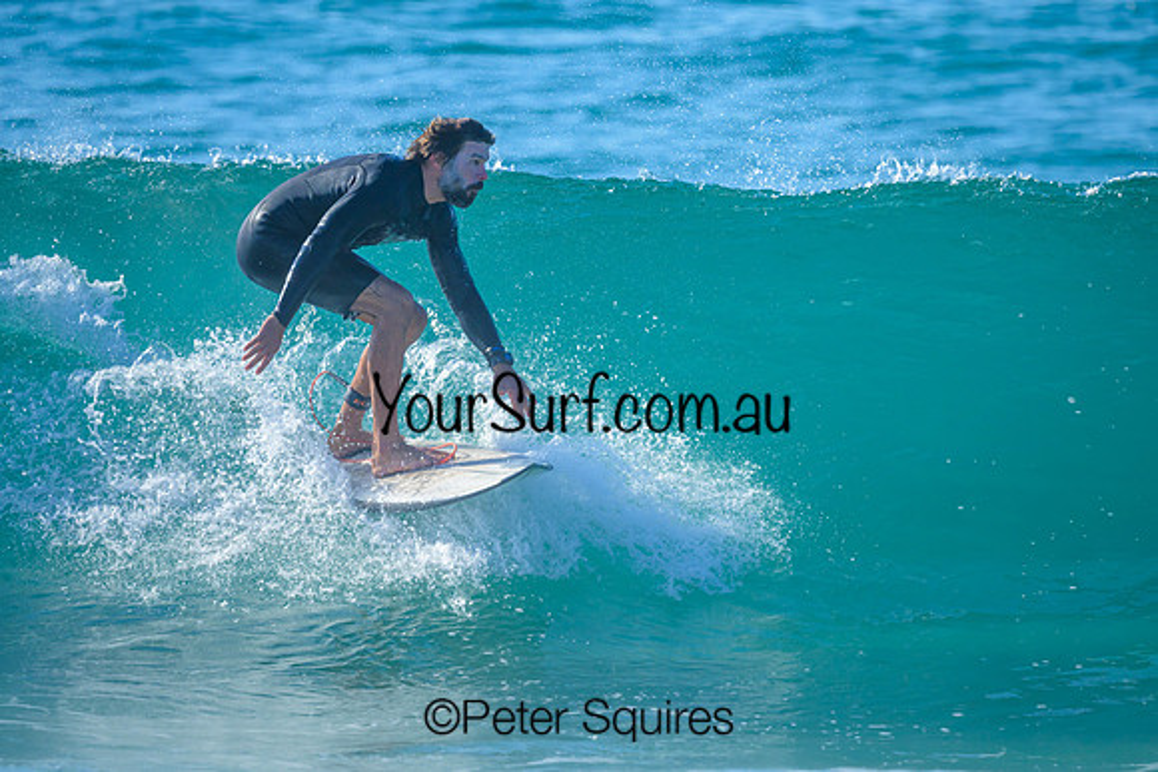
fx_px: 31818
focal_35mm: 989
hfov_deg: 2.1
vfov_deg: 1.4
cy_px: 389
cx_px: 559
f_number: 6.3
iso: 400
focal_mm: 800
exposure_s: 1/2500
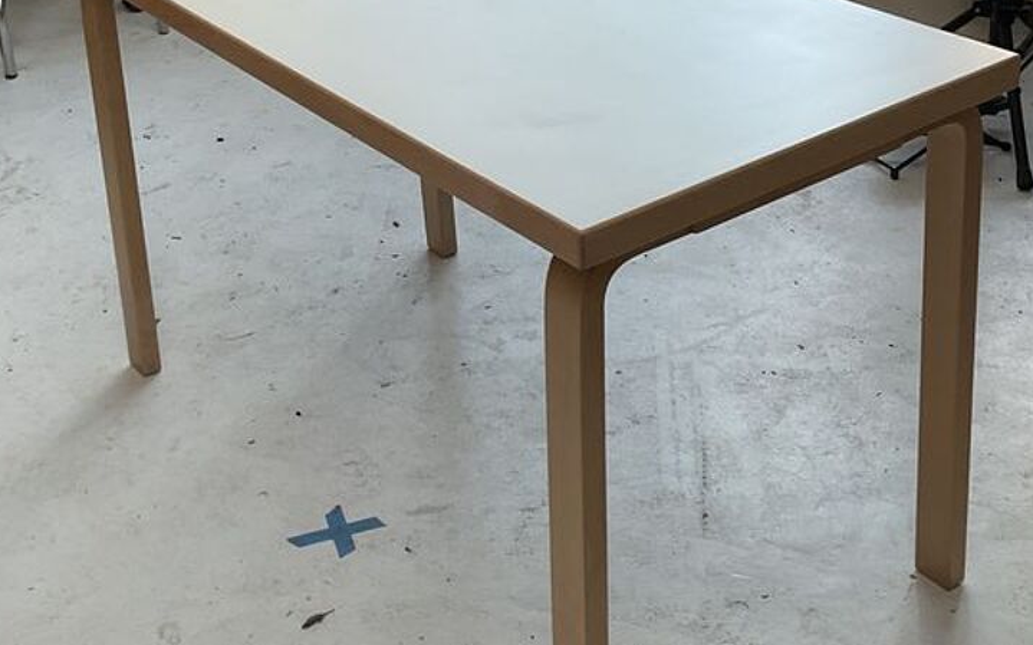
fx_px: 1604
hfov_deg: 35.7
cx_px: 501
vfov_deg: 22.4
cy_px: 119
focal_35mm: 57
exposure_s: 1/120
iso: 50
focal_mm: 3
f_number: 1.8
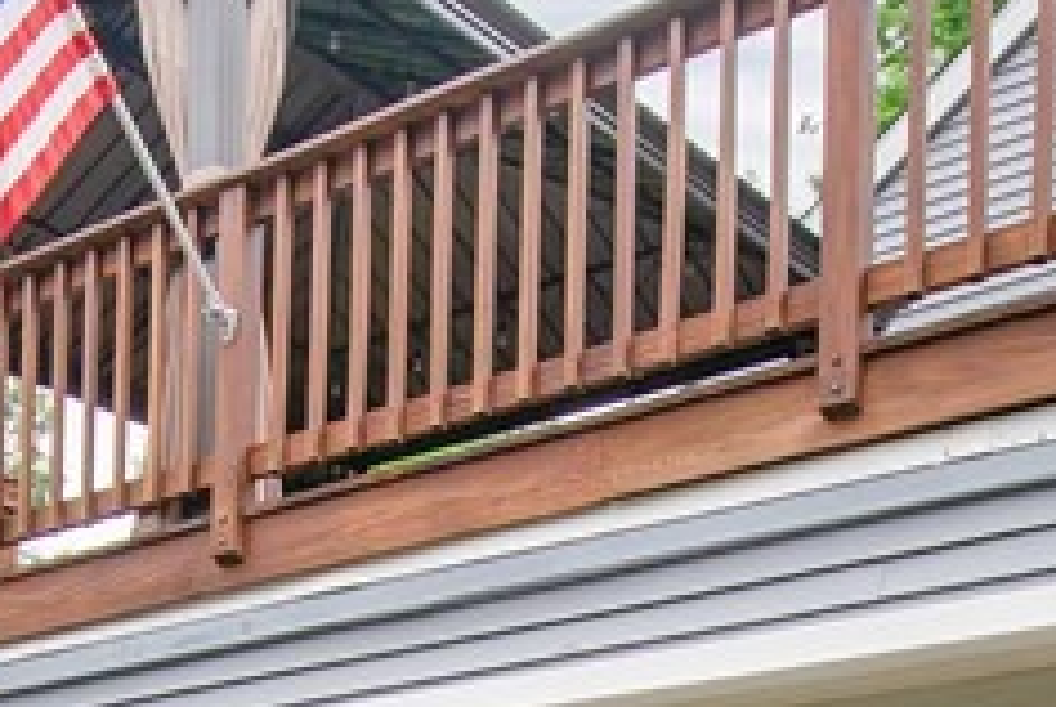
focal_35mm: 65
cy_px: 1090
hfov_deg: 30.2
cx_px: 224
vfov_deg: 18.4
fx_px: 1909
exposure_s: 1/200
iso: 200
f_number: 6.3
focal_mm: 10
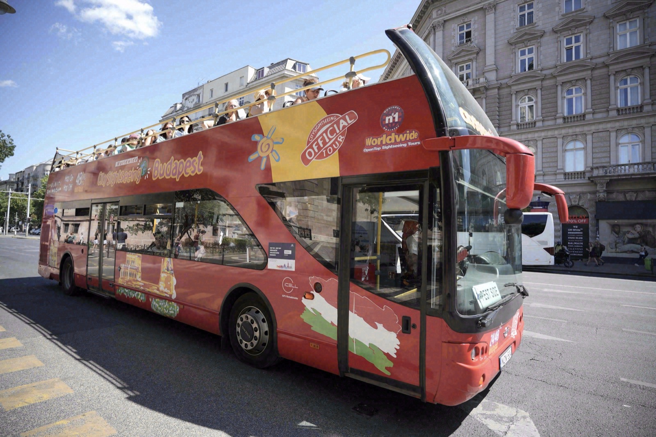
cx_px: 328
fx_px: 364
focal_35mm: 20
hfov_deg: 84.0
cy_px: 218
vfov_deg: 61.9
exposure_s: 1/500
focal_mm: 20
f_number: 4
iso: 100
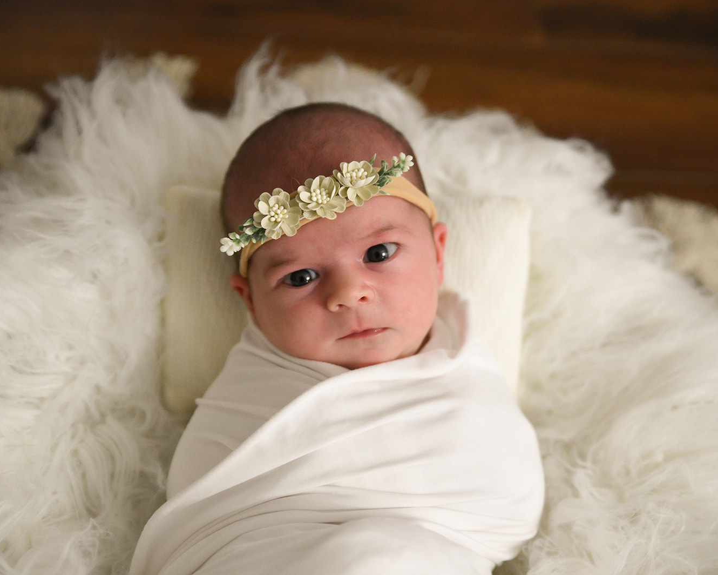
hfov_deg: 27.1
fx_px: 1488
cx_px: 351
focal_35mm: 70
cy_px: 287
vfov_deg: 21.9
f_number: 2.8
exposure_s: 1/200
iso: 4000
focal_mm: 62
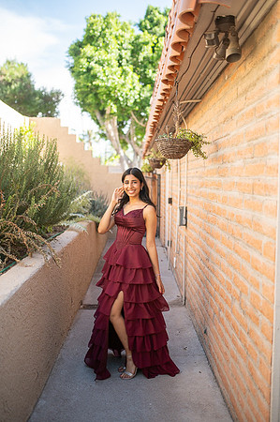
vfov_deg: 54.5
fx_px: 409
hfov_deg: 37.8
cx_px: 140
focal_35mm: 35
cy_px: 211
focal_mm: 35
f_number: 1.4
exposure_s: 1/4000
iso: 400
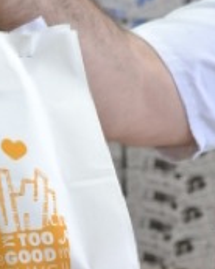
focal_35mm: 198
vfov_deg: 9.7
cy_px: 208
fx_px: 1578
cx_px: -96
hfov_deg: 7.7
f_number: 5
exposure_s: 1/40
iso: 400
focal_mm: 38
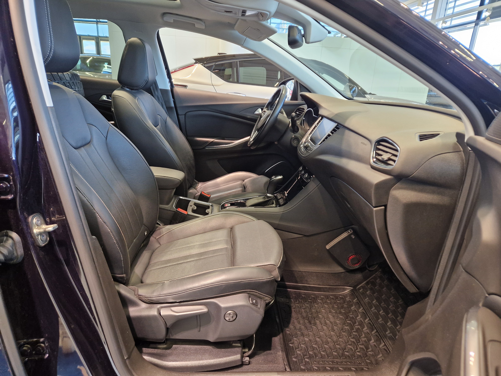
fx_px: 333
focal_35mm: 23
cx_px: 250
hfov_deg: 73.9
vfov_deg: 58.9
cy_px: 188
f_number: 1.8
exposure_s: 1/100
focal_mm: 5.4
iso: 200
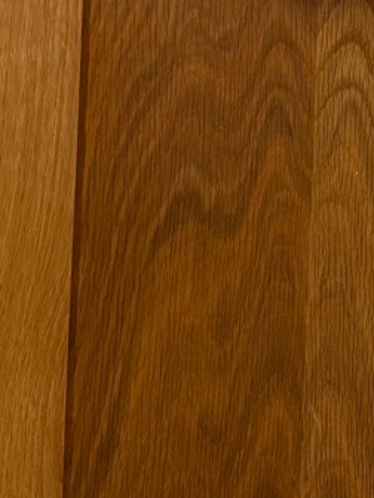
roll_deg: -1.7
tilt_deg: +2.8
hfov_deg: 10.8
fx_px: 1783
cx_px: 769
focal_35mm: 124
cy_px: -419
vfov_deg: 14.0
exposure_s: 1/60
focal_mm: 5.96
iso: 125
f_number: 1.6
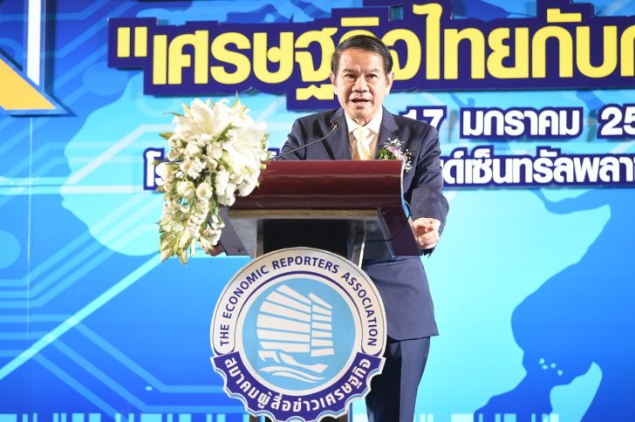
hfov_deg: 11.1
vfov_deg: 7.4
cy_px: 211
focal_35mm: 185
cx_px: 318
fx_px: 3260
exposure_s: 1/125
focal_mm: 185
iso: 1000
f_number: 4
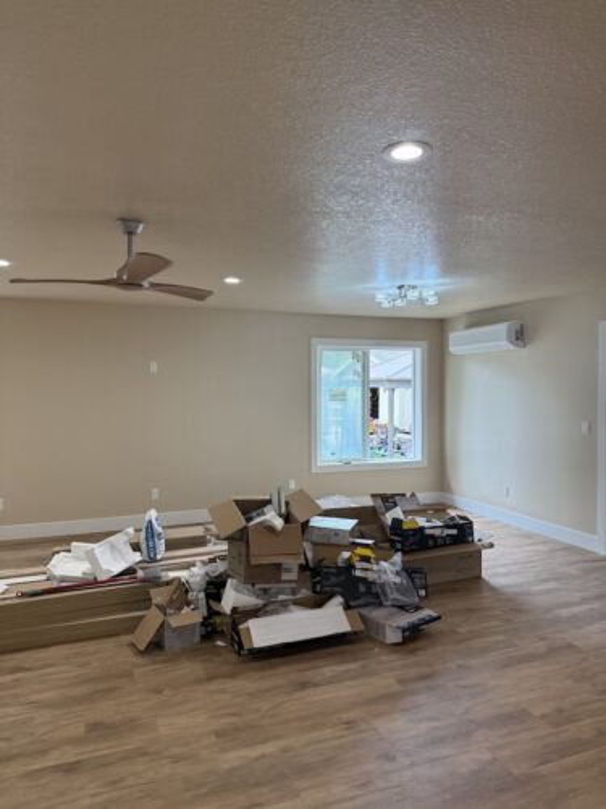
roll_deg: +0.1
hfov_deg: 56.8
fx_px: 560
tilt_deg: +0.1
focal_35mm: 24
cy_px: 404
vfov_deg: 71.6
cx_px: 303
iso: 200
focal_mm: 6.76
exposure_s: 1/240
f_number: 1.78
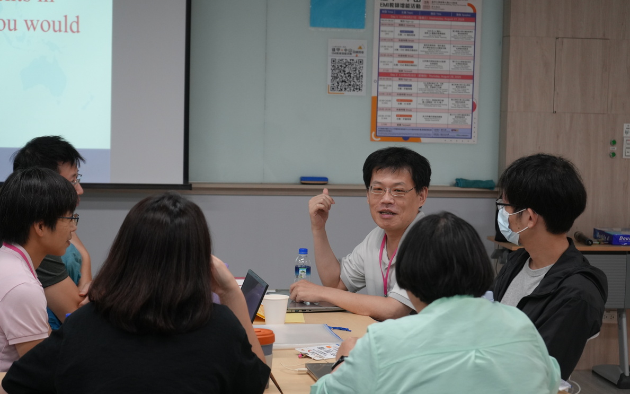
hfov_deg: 28.6
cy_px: 208
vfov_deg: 18.1
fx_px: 1236
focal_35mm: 72
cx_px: 314
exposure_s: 1/160
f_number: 5.6
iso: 2000
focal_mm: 70
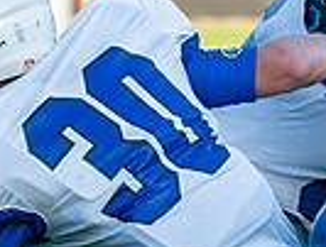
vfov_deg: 1.0
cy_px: 360
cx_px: 322
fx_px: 14872
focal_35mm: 1572
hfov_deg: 1.3
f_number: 5.6
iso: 640
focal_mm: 185
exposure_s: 1/1000
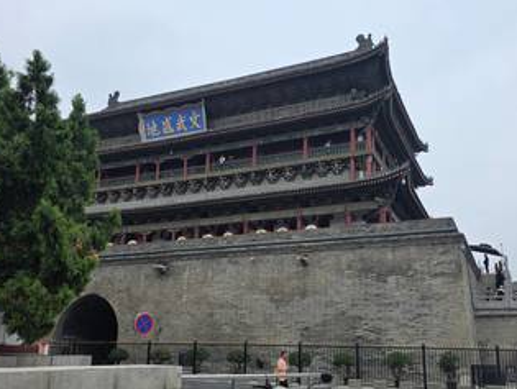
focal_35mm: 35
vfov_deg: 40.5
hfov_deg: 52.6
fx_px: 523
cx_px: 266
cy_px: 240
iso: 80
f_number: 1.7
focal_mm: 6.3
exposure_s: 1/4057
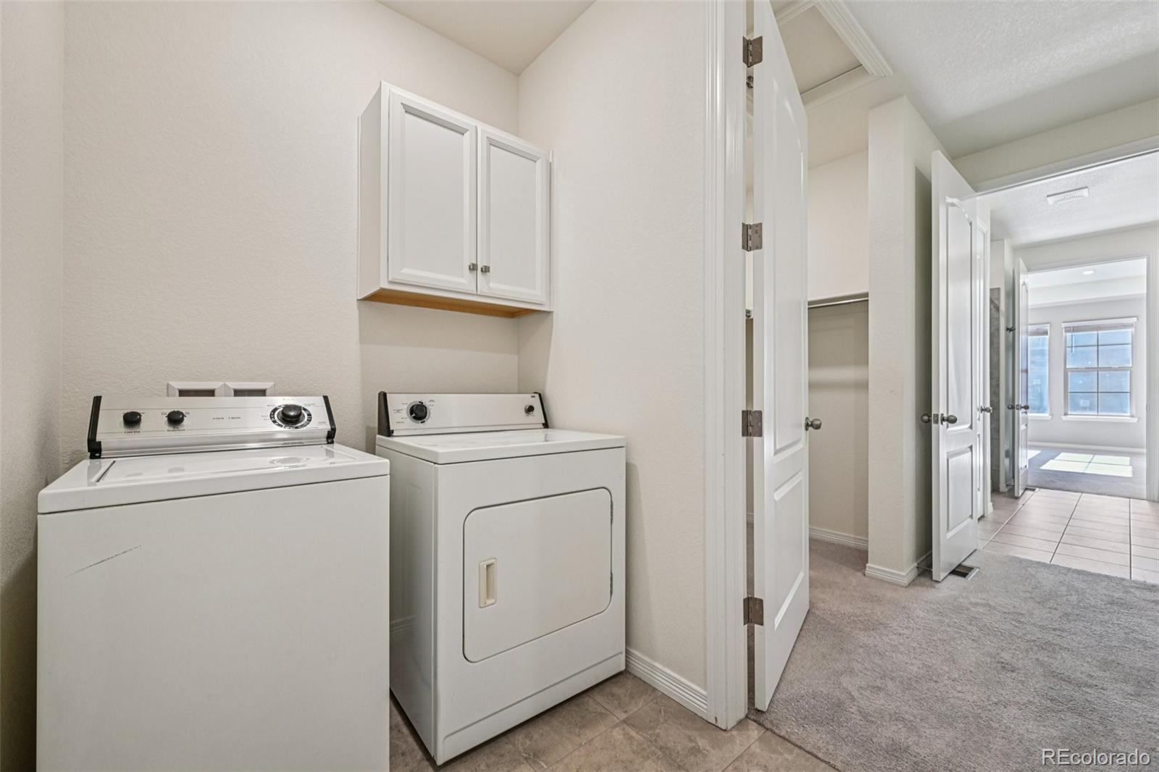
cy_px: 386
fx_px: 451
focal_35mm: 14
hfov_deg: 104.3
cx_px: 580
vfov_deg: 81.2
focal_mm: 14
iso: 360
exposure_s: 1/15
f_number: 8
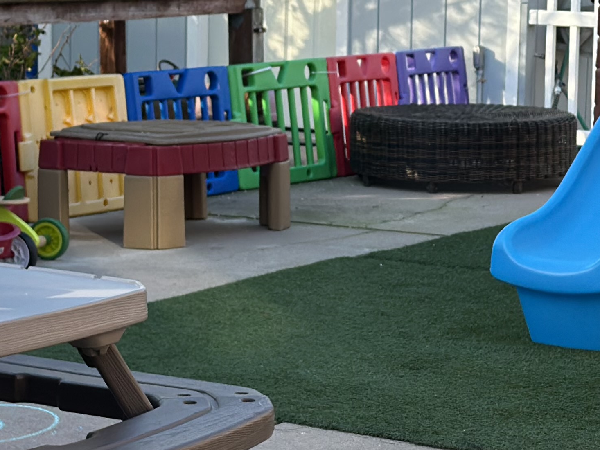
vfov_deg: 11.2
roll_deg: -2.2
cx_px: 417
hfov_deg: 14.9
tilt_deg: -9.2
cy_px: 298
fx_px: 2288
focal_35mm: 132
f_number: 1.78
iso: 80
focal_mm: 6.86
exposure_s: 1/694
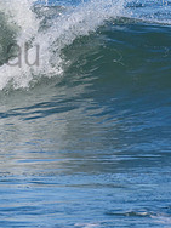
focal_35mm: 2229
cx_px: -89
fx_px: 14681
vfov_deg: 0.9
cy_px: 38
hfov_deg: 0.7
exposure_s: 1/2000
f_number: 5.6
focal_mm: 500
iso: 360
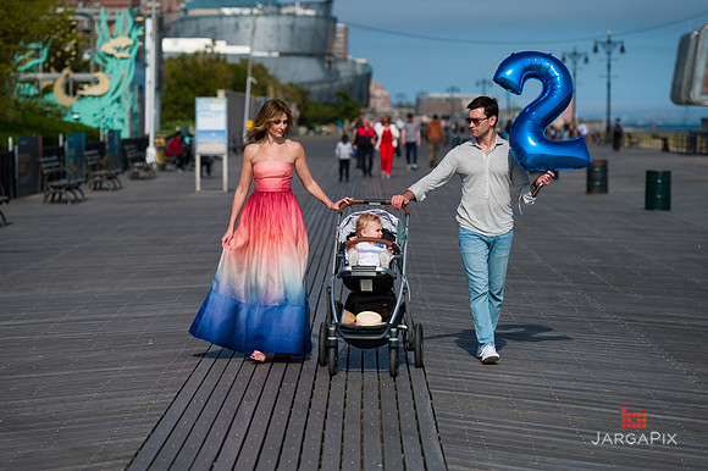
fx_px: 2457
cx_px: 354
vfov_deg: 11.0
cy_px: 236
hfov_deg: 16.4
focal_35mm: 125
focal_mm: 125
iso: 200
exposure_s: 1/6400
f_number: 4
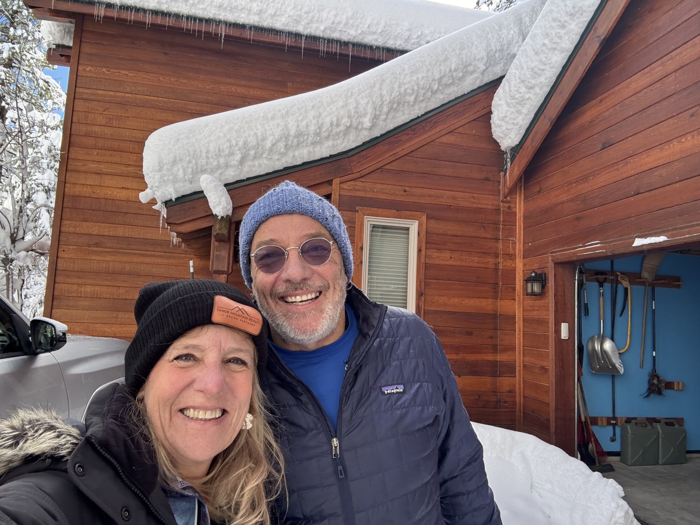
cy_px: 262
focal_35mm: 23
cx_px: 350
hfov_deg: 73.9
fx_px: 465
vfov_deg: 58.9
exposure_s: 1/185
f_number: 1.9
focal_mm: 2.69
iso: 25
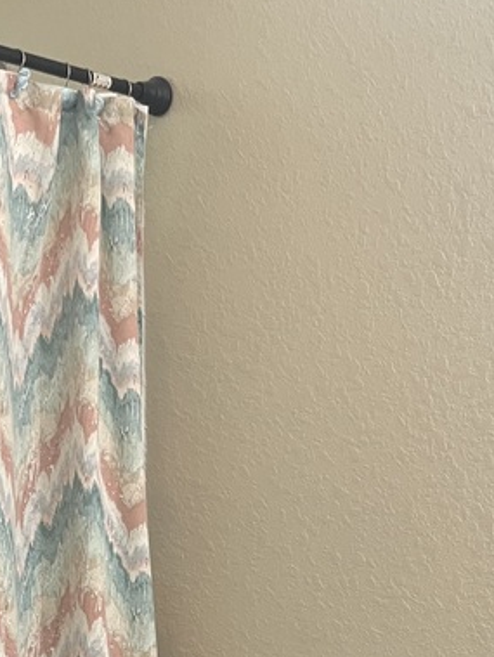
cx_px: 364
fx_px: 1406
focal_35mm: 74
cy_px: 634
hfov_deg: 19.8
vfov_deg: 25.2
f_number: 1.6
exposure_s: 1/60
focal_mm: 5.1
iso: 125
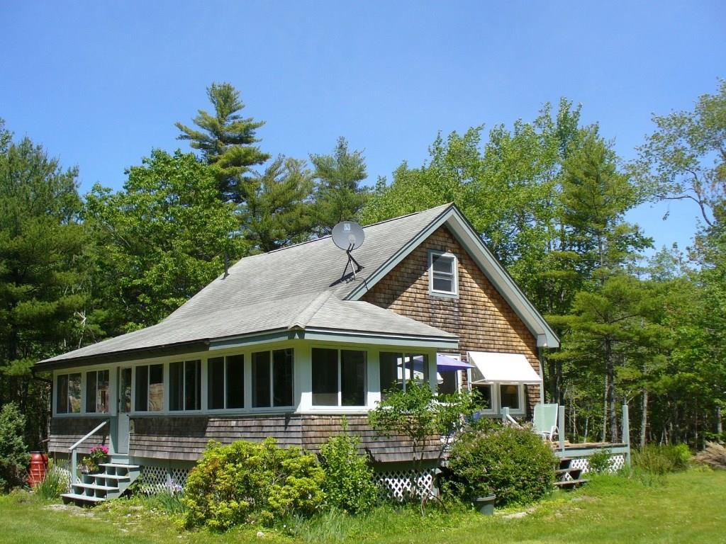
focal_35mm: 40
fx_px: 839
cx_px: 363
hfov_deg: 46.8
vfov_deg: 36.0
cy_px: 272
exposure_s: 1/250
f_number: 5.6
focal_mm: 6.1
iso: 80
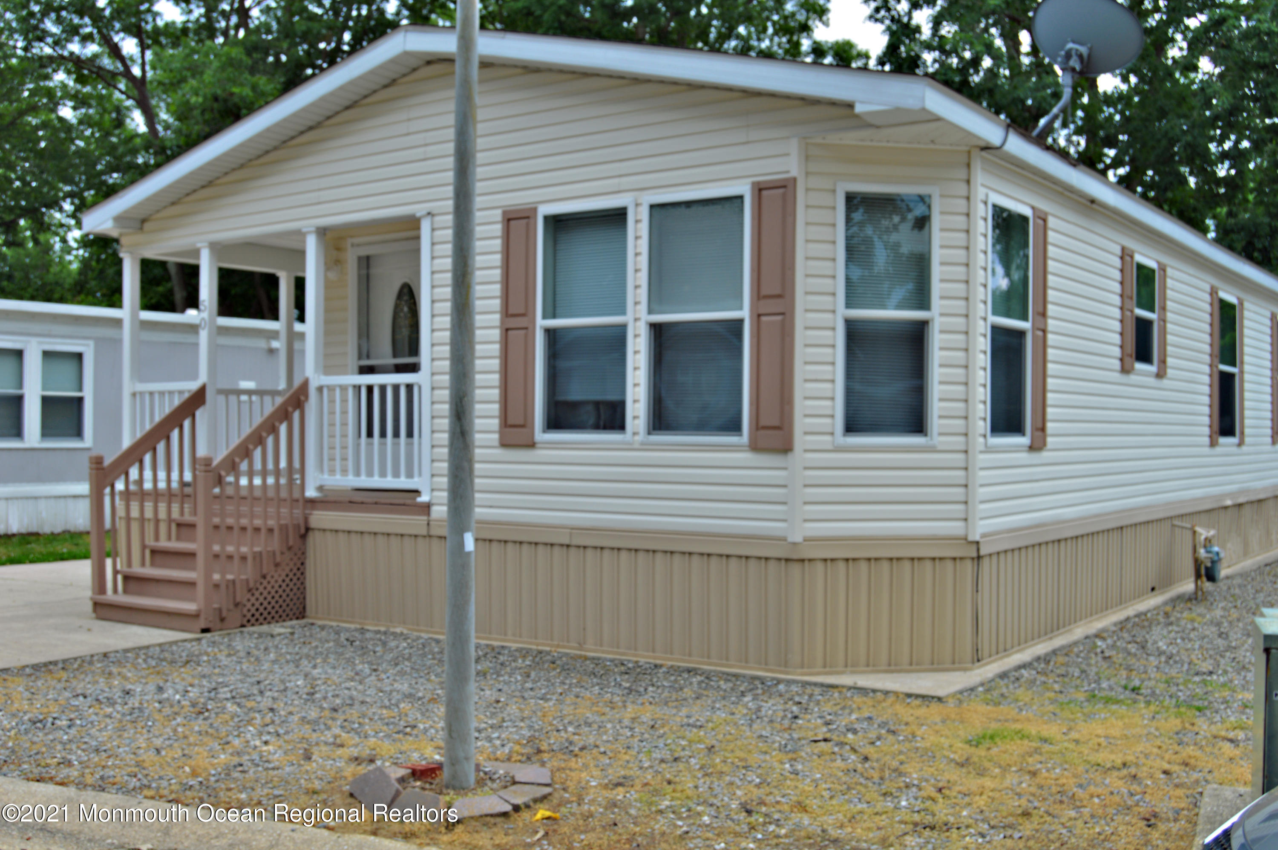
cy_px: 425
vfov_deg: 36.8
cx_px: 639
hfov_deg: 53.2
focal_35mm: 36
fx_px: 1277
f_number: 8
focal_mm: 24
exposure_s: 1/250
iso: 100
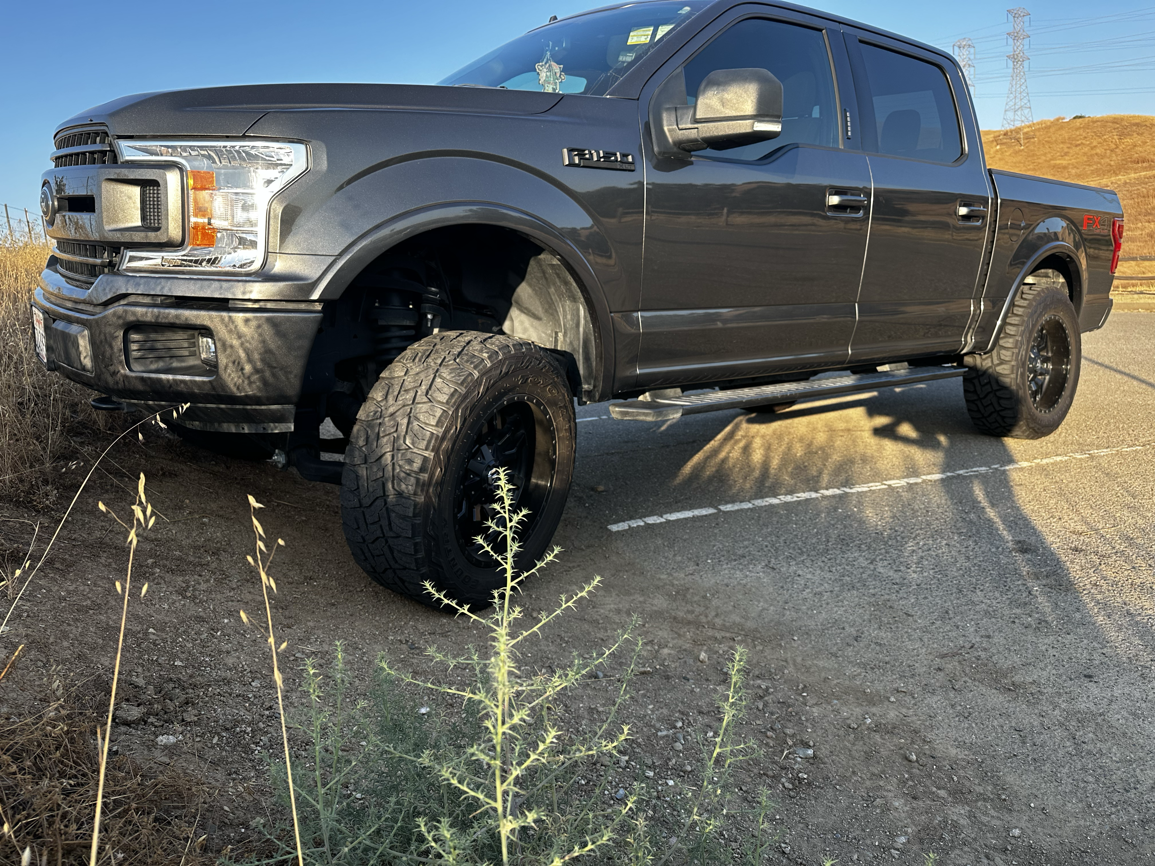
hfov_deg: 71.6
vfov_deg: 56.8
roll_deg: +5.4
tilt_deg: -9.2
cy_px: 433
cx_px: 578
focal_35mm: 24
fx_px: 801
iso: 80
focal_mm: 6.86
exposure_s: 1/527
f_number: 1.78
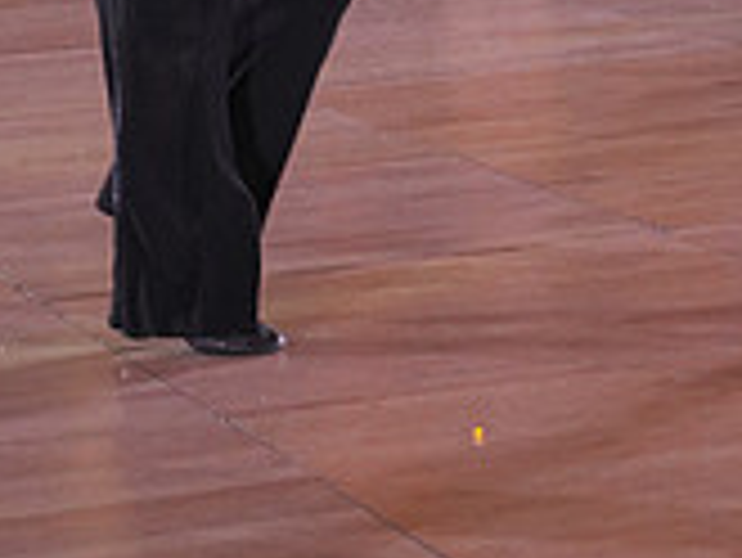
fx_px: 4204
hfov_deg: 10.0
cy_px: -387
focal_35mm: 196
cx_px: 825
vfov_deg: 7.4
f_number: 4
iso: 1600
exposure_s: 1/400
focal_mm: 58
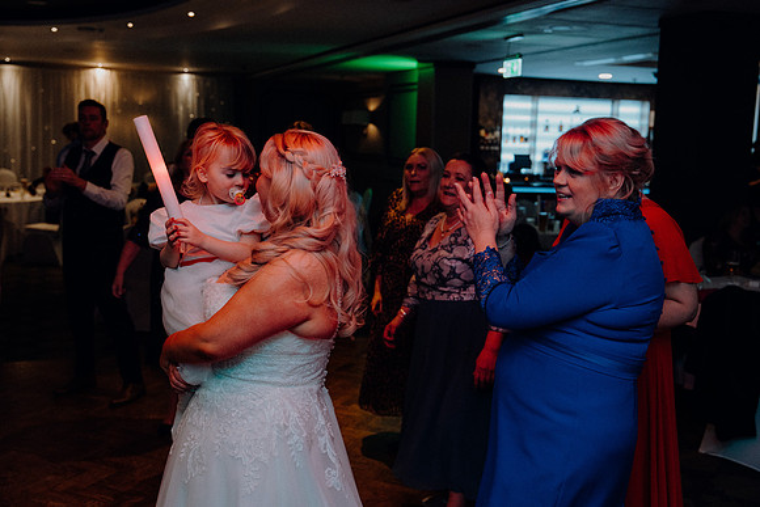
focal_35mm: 39
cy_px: 254
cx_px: 380
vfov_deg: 34.2
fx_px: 823
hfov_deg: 49.5
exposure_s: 1/160
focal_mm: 39
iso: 2500
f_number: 3.5
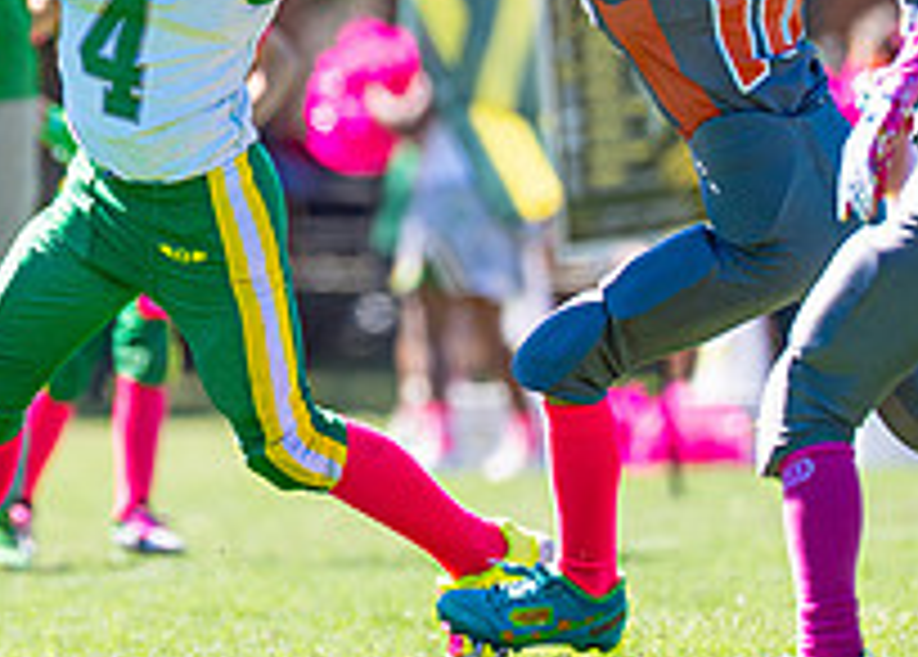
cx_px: 64
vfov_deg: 1.6
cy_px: 25
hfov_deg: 2.3
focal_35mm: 890
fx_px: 23219
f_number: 2.8
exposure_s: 1/2000
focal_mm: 200
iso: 160
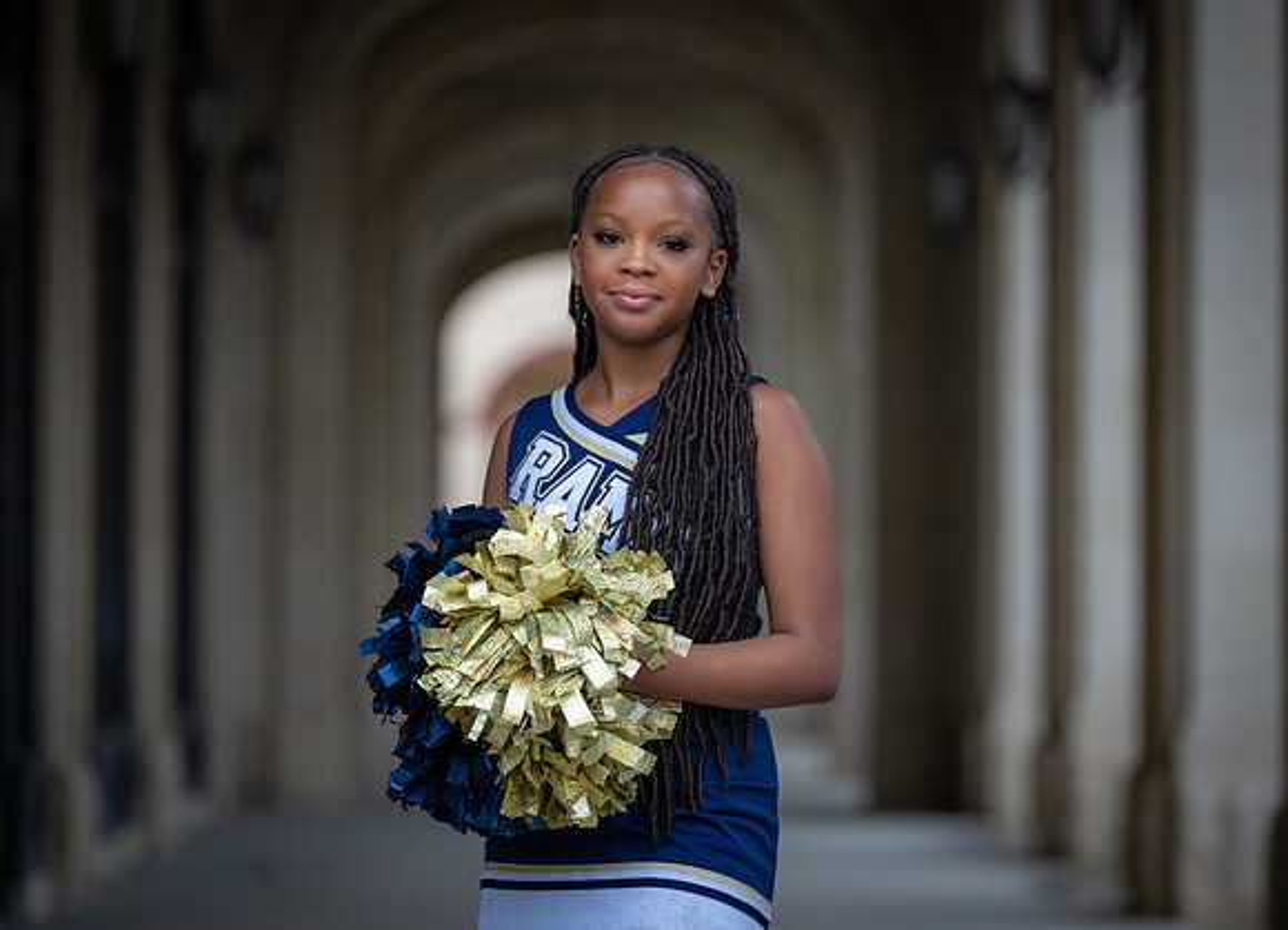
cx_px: 719
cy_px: 452
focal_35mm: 157
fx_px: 5780
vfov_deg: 9.2
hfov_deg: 12.7
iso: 2500
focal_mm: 140
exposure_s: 1/250
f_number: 2.8
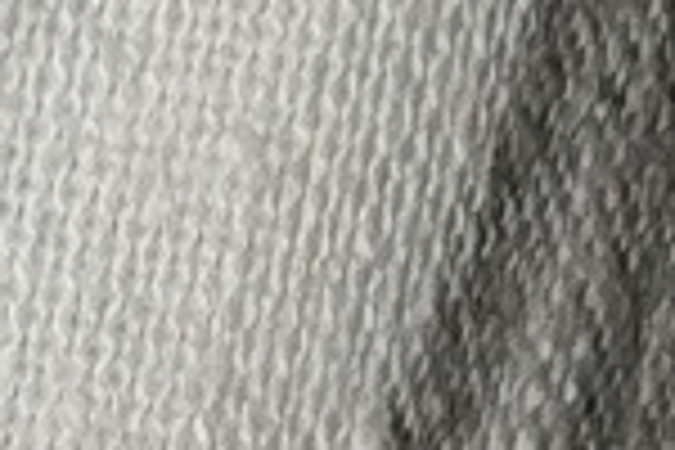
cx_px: -166
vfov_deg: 3.3
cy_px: -914
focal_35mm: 405
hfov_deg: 5.1
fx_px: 7593
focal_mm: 5.31
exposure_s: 1/50
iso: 80
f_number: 1.7
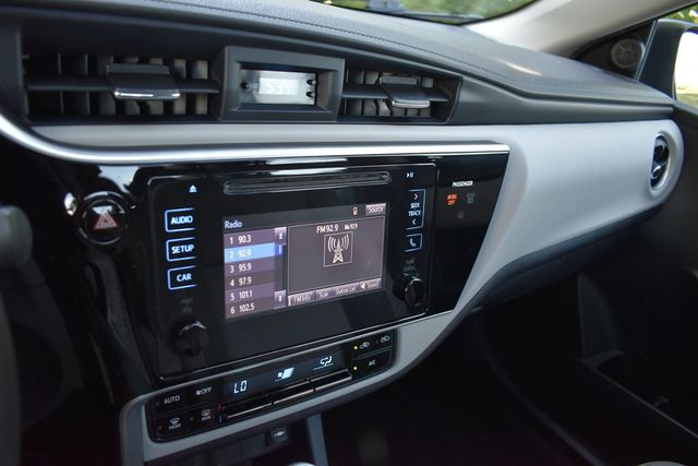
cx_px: 349
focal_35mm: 27
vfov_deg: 48.0
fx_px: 524
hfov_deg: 67.4
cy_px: 233
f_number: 3.5
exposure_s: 1/125
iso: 800
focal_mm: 18
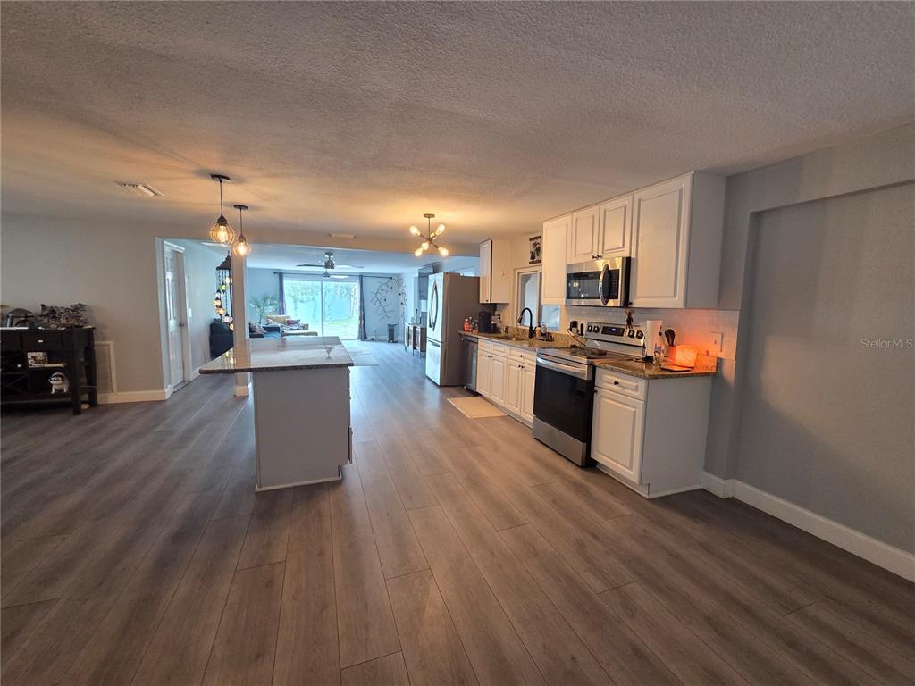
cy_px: 343
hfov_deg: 106.2
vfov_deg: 89.9
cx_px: 458
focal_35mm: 13
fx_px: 344
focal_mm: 2.2
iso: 250
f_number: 2.2
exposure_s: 1/60
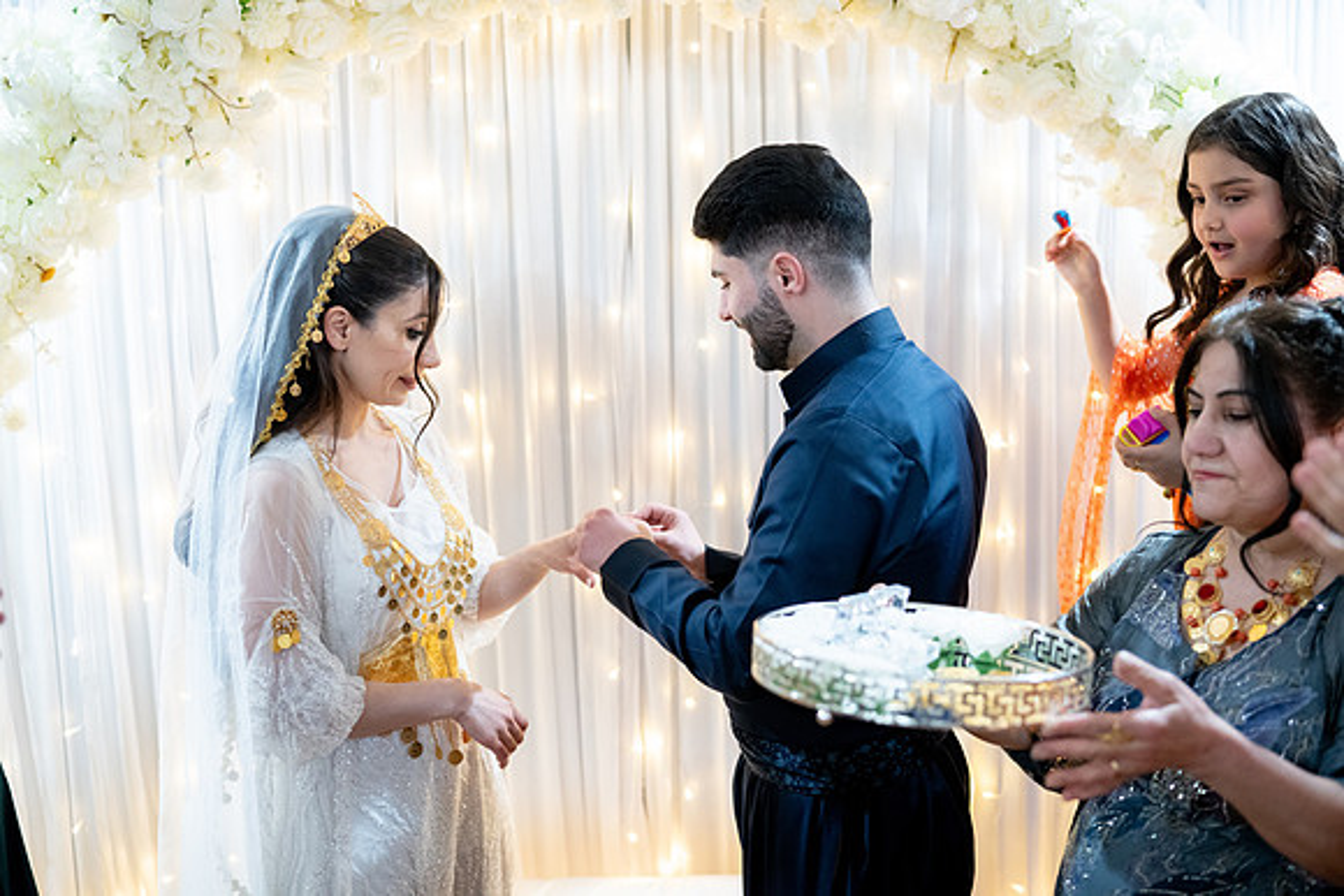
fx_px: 1307
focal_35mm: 35
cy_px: 448
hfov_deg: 54.4
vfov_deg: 37.9
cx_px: 672
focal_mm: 35
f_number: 2
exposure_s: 1/160
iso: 3200
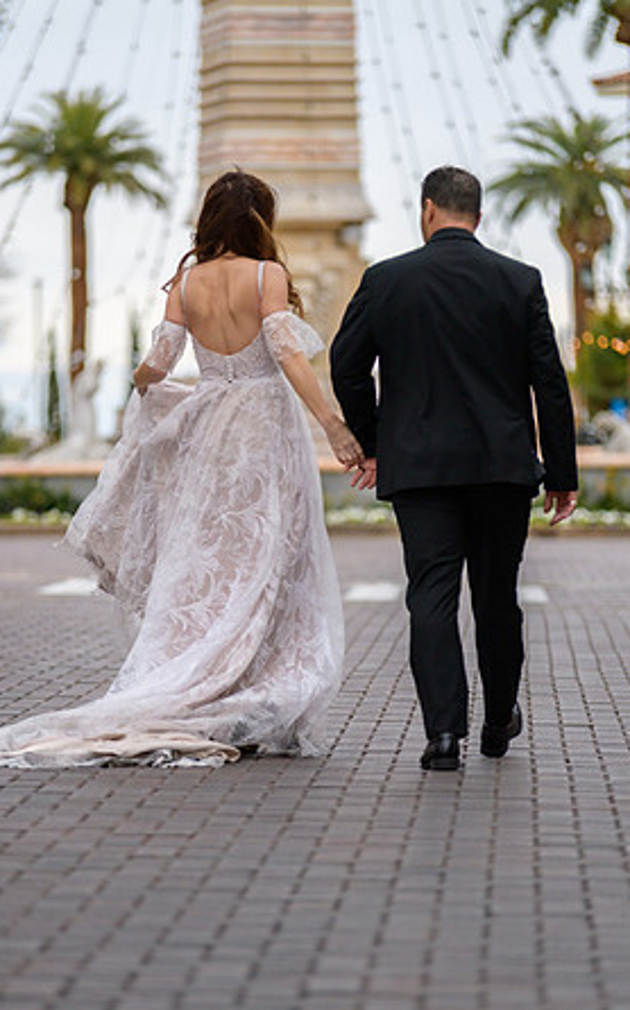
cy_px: 503
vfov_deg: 12.0
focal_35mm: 175
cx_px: 306
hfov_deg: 7.5
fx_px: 4817
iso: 250
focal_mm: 170
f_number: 2.8
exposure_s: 1/3200
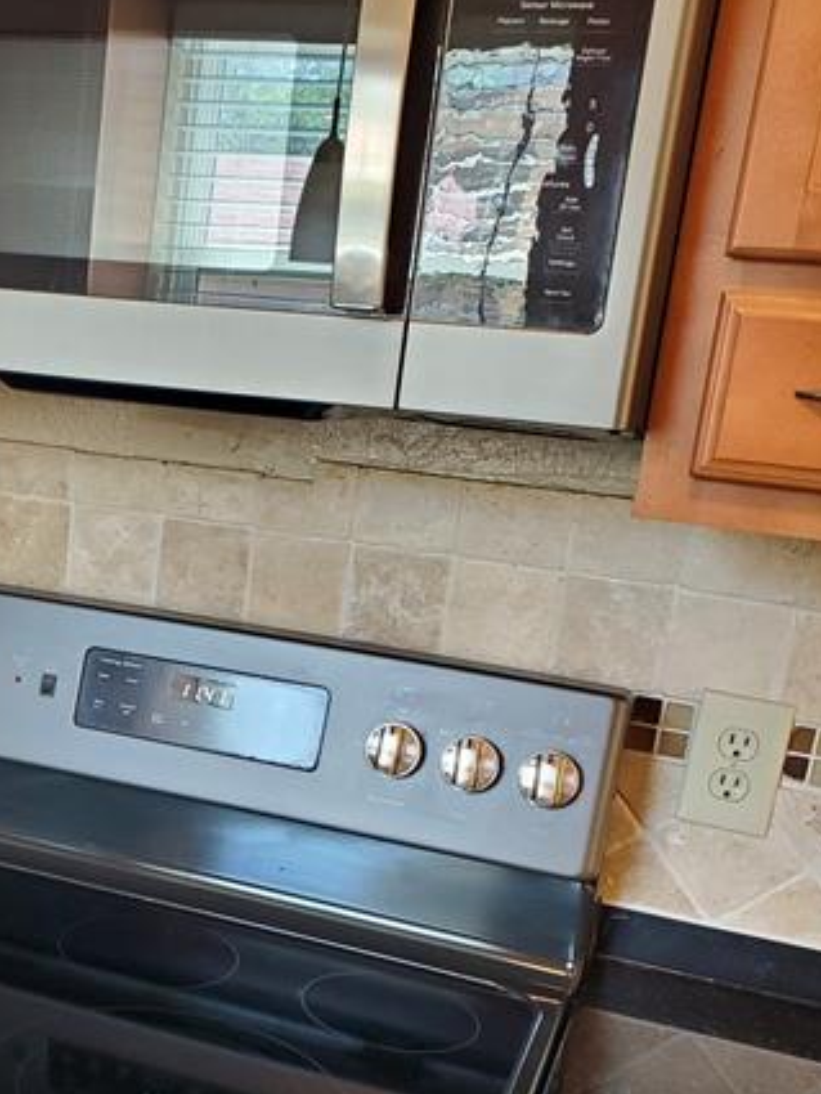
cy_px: 728
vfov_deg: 39.9
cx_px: 136
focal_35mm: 47
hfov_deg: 30.0
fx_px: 1486
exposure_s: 1/40
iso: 320
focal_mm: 4.3
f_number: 2.4
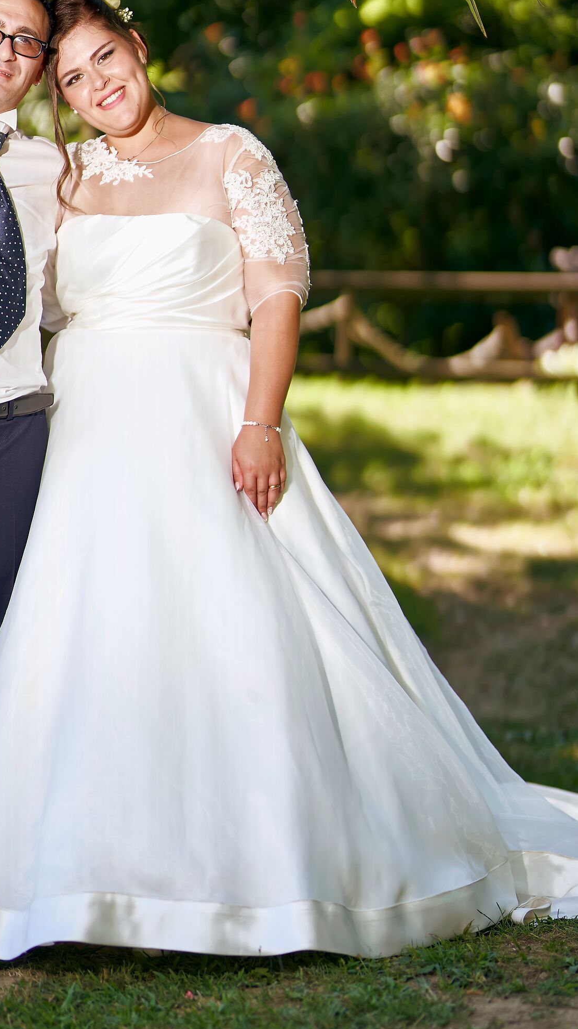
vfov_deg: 19.8
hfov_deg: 11.2
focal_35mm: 108
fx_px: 2943
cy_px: 481
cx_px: 176
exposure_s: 1/10000
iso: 800
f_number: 1.4
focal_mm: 85
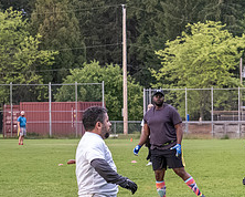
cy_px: 160
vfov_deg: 7.5
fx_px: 1502
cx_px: 295
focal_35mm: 207
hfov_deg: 9.2
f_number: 2.8
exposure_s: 1/1250
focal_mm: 40
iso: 4000
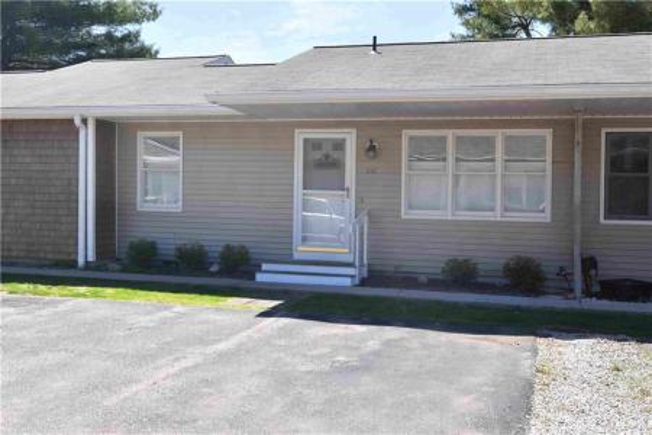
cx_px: 326
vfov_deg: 36.9
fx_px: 652
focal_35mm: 36
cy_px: 218
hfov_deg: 53.1
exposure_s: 1/320
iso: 200
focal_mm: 24
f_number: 9
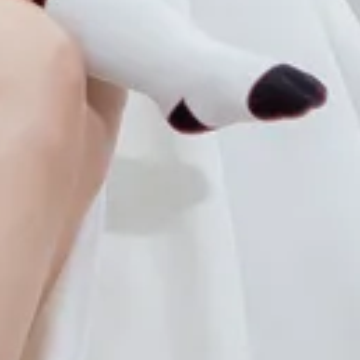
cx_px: -593
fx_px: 4012
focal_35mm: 341
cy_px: -430
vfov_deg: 5.0
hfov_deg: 5.0
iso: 800
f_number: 2
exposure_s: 1/200
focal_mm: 25
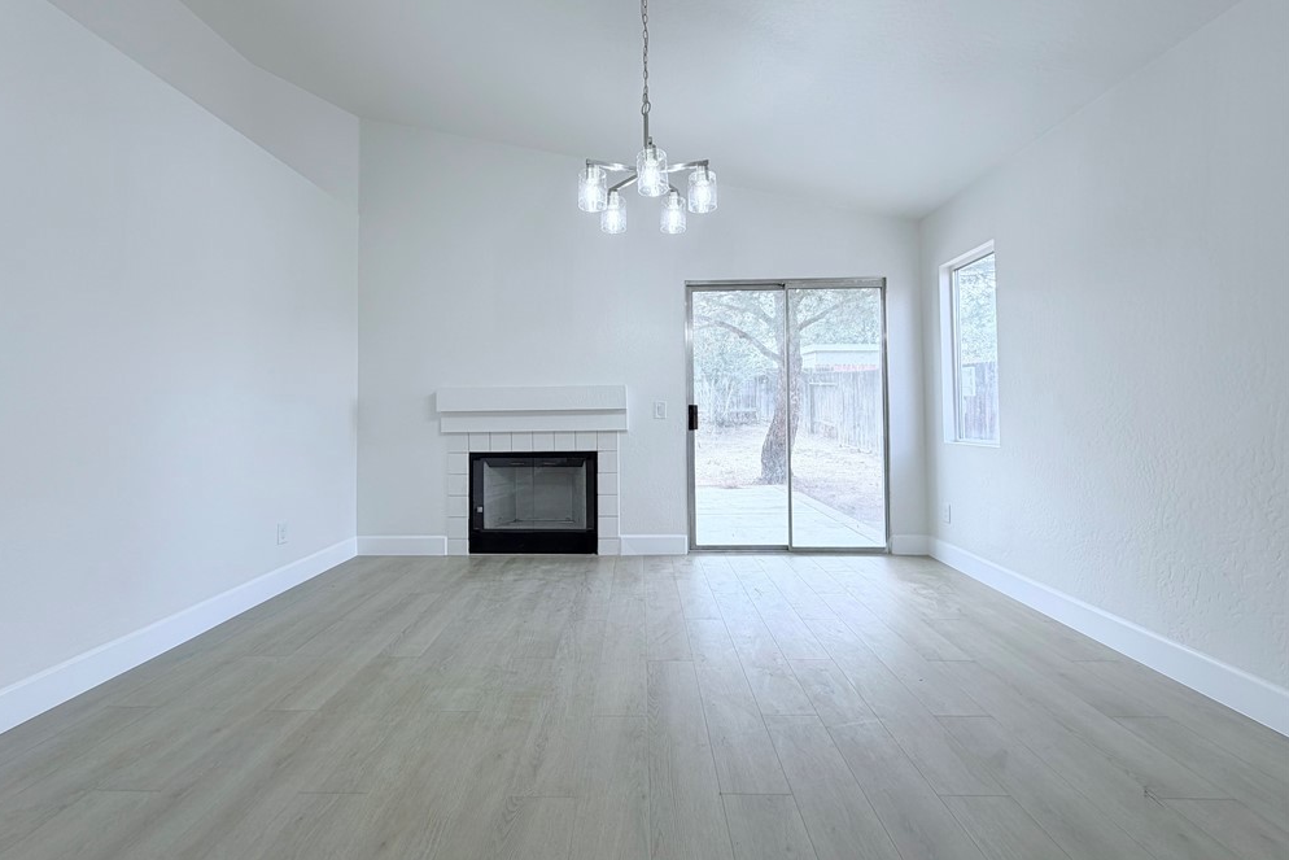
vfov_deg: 77.2
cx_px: 628
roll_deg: +0.9
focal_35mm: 15
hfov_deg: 100.4
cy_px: 394
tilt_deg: +1.7
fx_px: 537
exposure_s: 1/120
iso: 32
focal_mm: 2.22
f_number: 2.2
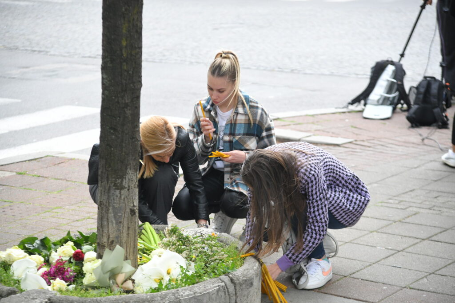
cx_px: 228
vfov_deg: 13.0
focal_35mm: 105
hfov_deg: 19.5
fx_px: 1327
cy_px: 152
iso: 1250
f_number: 4
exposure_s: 1/640
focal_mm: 105
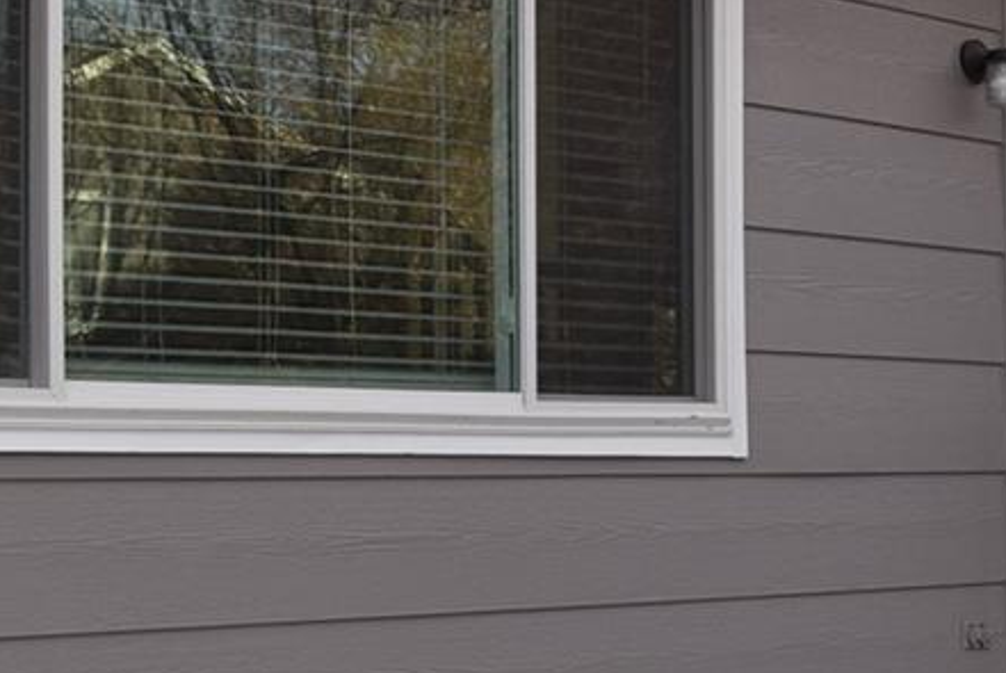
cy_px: 446
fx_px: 2741
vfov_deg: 14.0
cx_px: 1129
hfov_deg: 19.8
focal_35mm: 98
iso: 100
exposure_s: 1/125
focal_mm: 18
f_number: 5.6
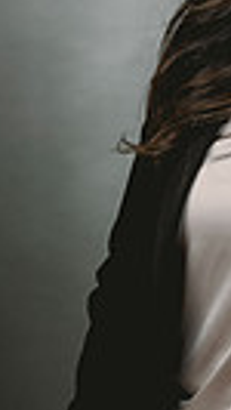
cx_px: 297
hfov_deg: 6.8
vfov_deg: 12.1
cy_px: 142
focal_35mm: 177
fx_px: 1924
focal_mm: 50
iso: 100
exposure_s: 1/200
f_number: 8
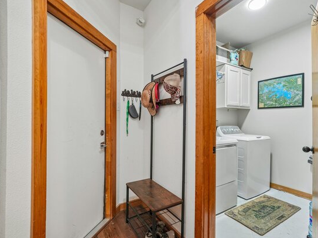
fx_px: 156
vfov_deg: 74.7
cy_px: 120
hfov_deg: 90.5
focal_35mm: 17
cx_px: 180
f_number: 8
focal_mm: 15
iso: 500
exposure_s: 1/5
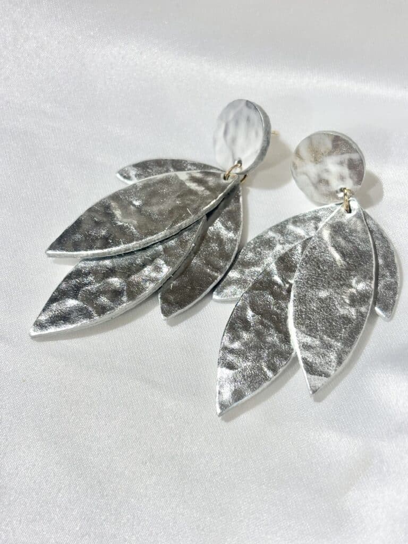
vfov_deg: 36.8
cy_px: 272
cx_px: 204
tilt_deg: -54.6
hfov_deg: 28.0
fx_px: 817
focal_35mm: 52
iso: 32
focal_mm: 5.96
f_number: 1.6
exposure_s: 1/242
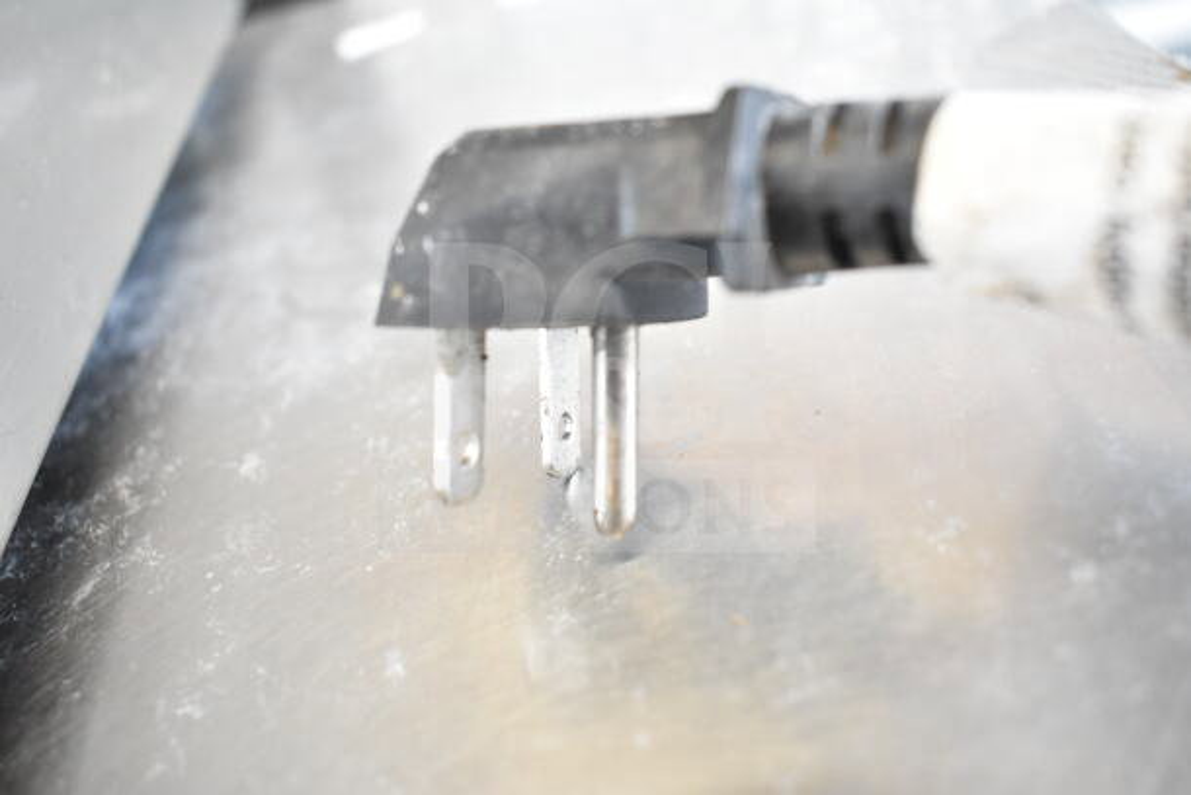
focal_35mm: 34
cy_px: 398
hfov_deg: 55.1
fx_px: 1142
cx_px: 596
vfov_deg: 38.4
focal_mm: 23
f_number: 3.8
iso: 1600
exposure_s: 1/60
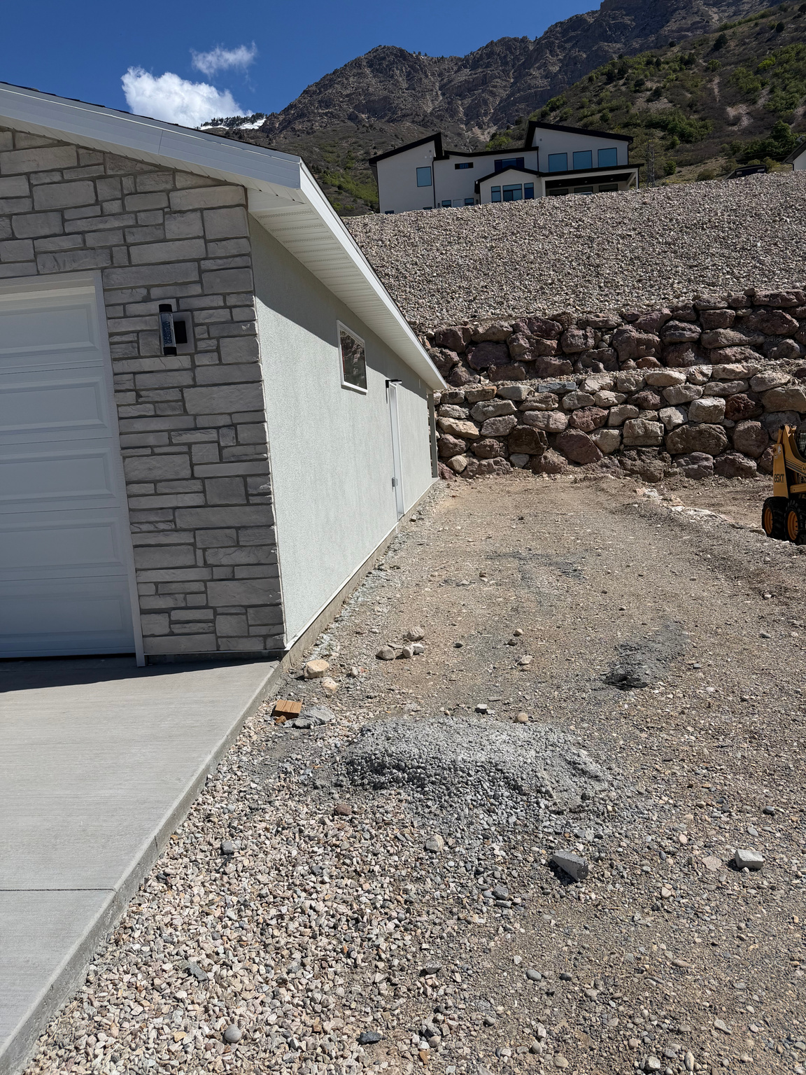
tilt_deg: -7.7
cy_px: 538
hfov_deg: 56.8
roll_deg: +4.3
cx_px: 403
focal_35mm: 24
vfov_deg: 71.6
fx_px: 745
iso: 80
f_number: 1.78
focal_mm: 6.76
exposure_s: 1/10309
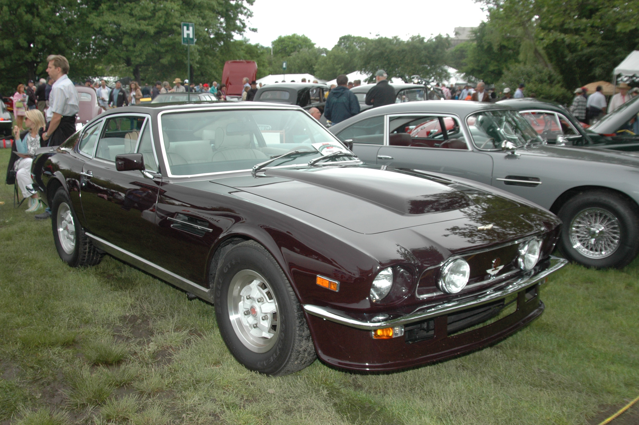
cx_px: 320
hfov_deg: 53.2
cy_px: 212
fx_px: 638
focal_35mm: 36
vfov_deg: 36.8
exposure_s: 1/200
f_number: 7.1
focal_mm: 24
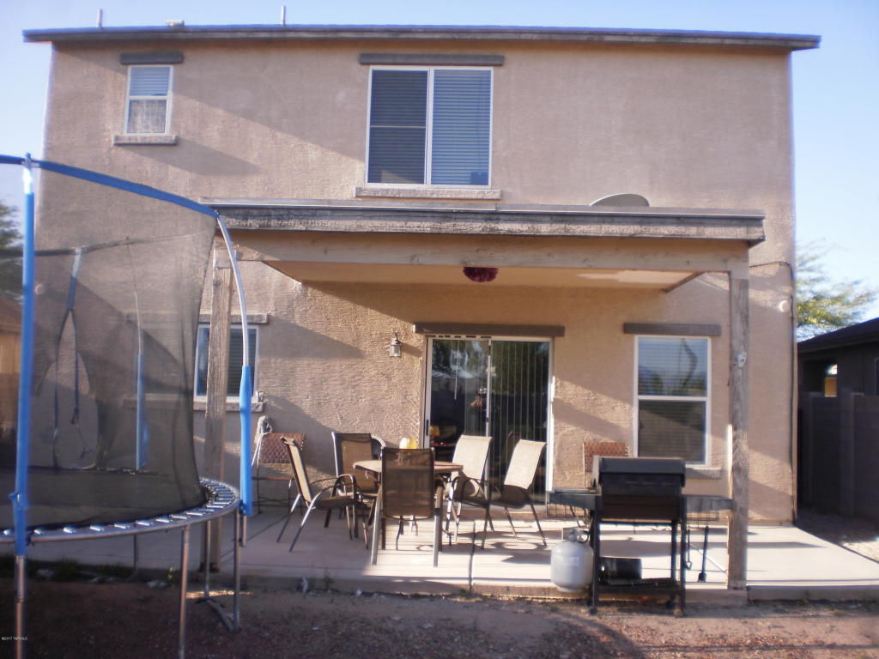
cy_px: 330
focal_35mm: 38
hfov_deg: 49.0
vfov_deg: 37.7
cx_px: 440
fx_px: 965
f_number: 3.1
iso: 100
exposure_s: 1/400
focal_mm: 6.3
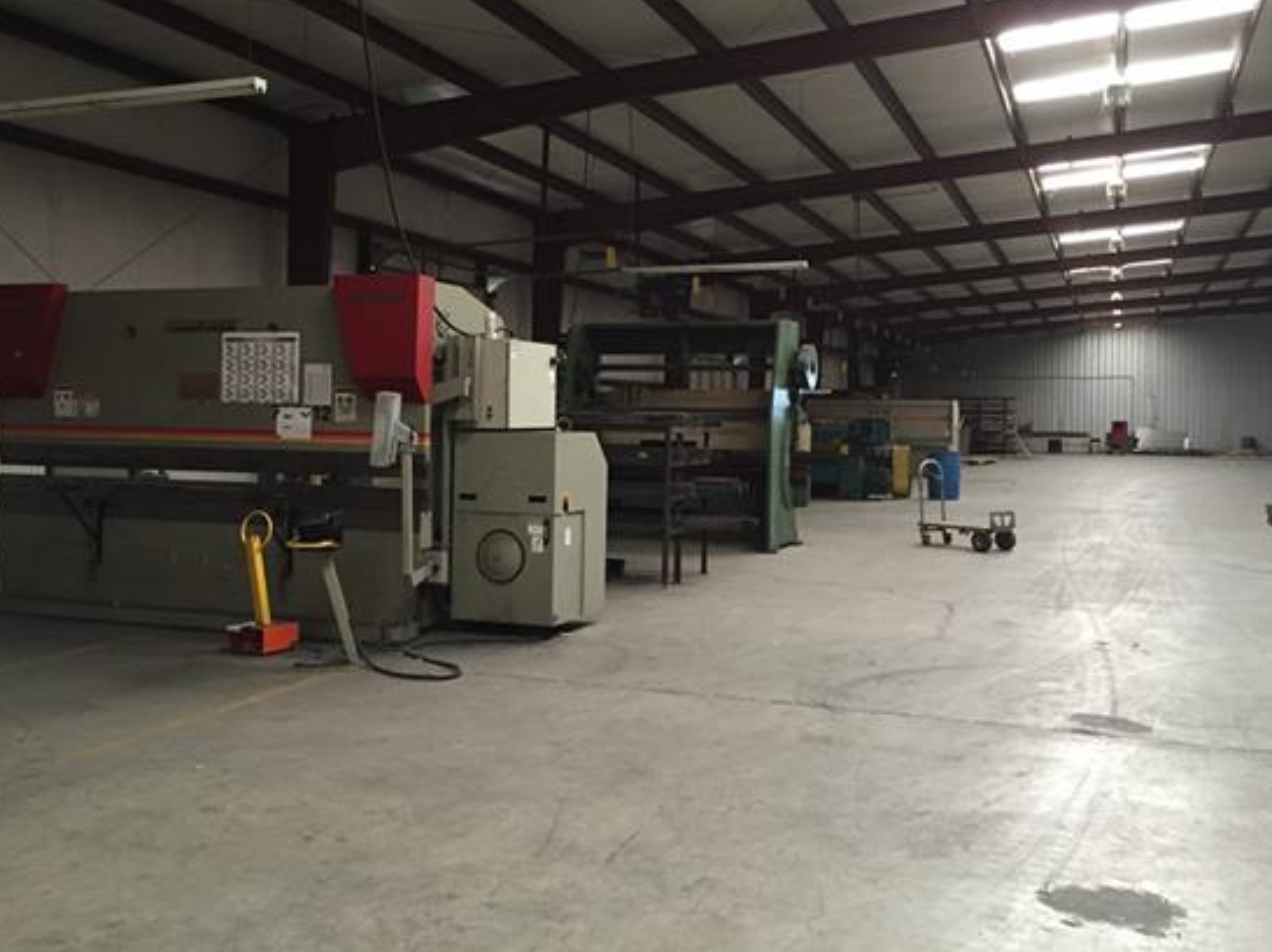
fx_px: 1249
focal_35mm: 34
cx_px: 624
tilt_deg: -1.6
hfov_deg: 54.0
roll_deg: -0.8
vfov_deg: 41.7
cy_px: 414
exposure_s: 1/30
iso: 200
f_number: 2.2
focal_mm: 4.15
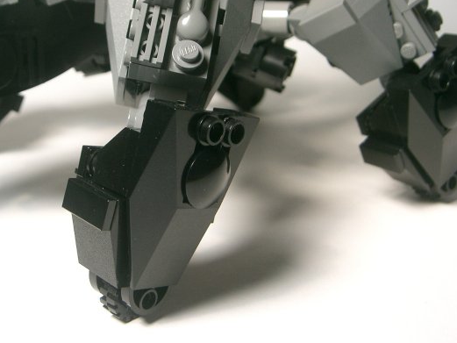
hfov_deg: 35.4
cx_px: 182
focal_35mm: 54
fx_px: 713
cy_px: 146
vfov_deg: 27.0
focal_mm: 9.2
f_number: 3
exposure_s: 1/125
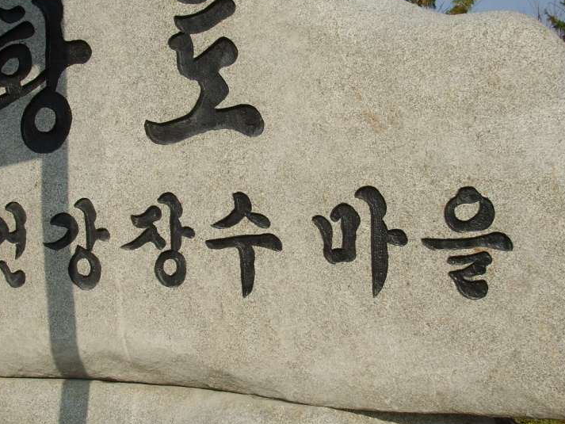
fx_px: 914
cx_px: 235
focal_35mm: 56
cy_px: 216
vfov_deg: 26.1
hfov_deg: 34.3
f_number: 6.3
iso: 50
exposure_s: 1/350
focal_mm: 6.6
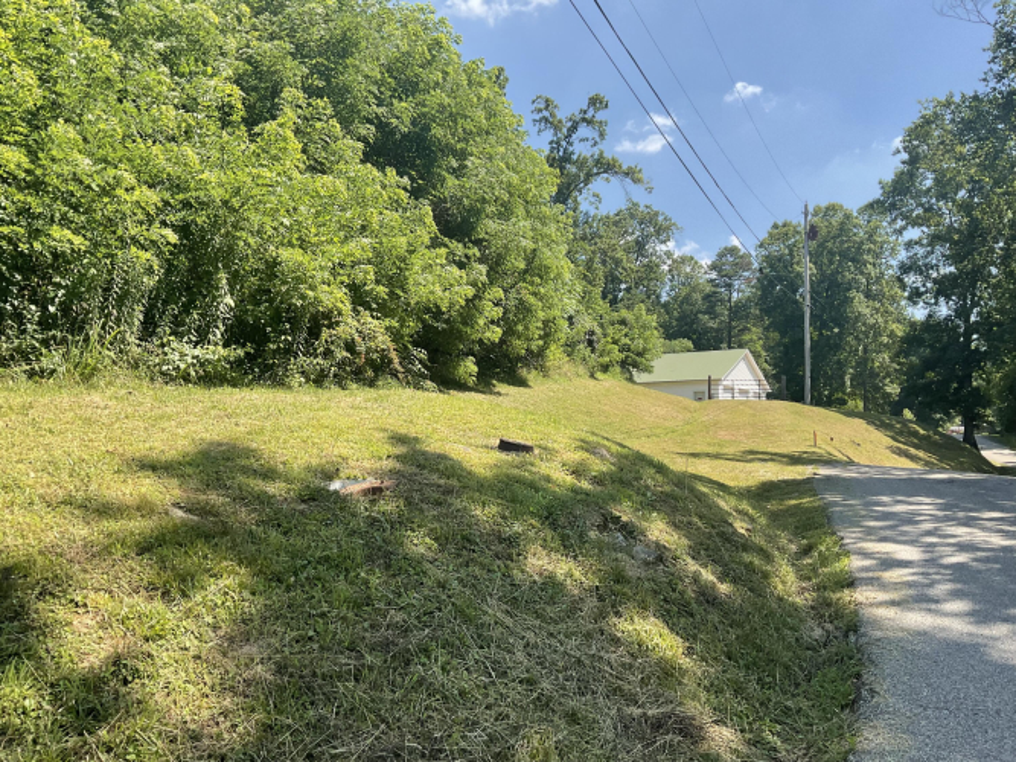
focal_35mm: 29
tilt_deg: +1.5
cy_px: 381
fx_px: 851
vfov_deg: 48.2
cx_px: 508
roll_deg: +1.3
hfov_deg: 61.7
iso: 16
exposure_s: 1/816
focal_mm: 3
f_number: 1.8
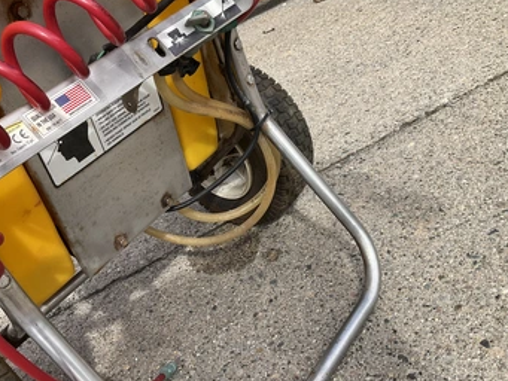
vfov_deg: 41.8
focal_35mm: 34
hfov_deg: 53.8
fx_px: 499
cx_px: 219
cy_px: 202
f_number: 1.8
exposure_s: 1/929
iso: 25
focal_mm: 3
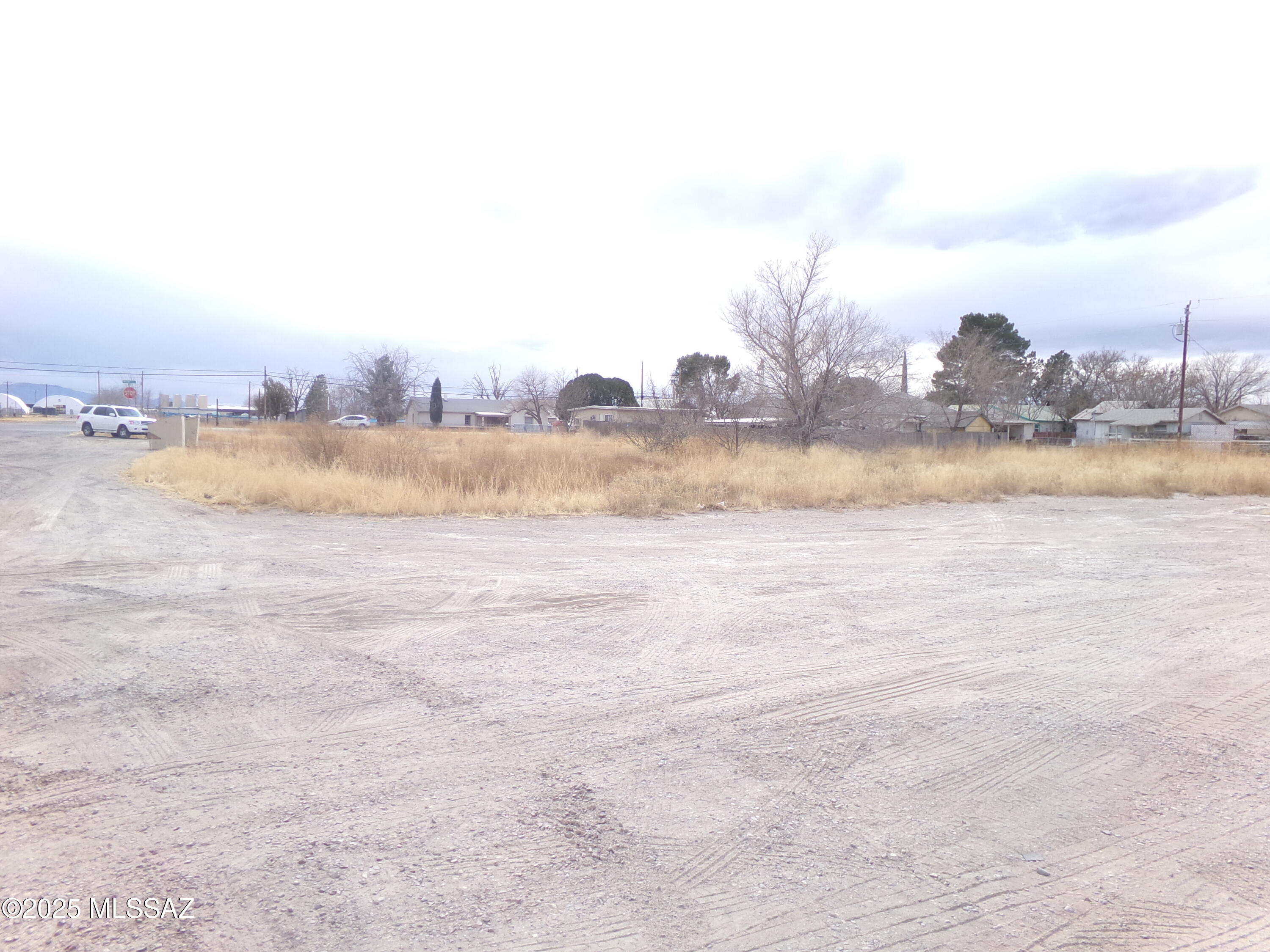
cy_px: 476
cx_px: 635
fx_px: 881
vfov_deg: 56.8
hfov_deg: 71.6
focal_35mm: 24
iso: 100
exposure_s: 1/60
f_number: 11.07
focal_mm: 4.3
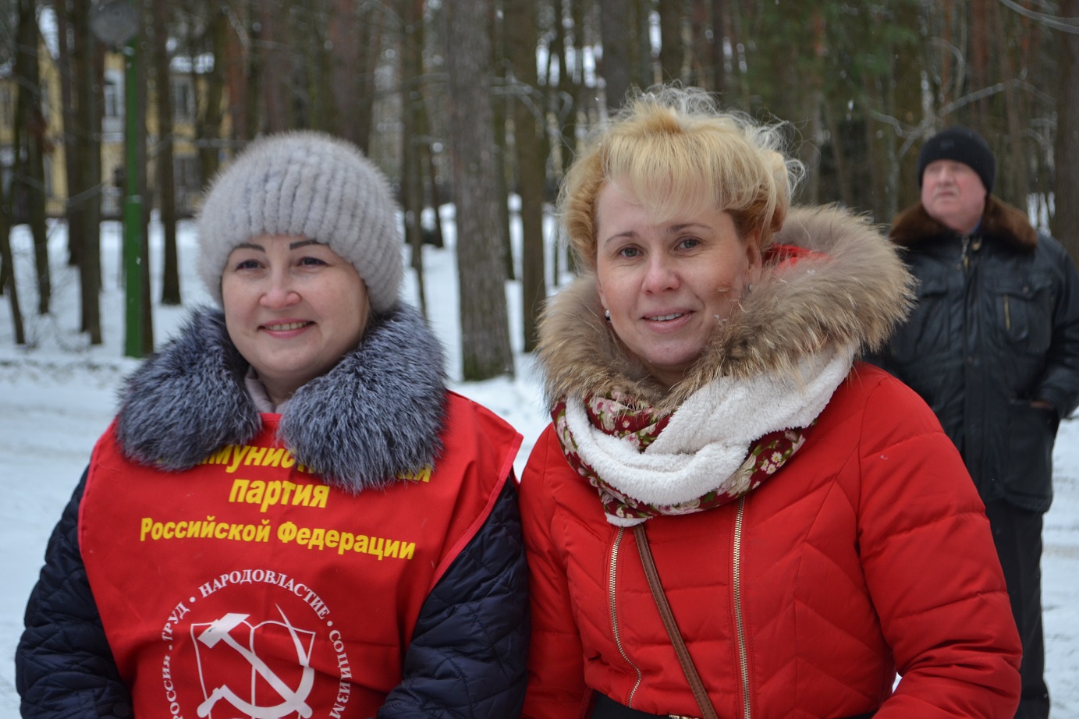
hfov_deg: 28.1
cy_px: 360
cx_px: 540
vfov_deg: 18.9
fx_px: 2158
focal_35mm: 72
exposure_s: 1/125
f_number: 5.6
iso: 250
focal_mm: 48
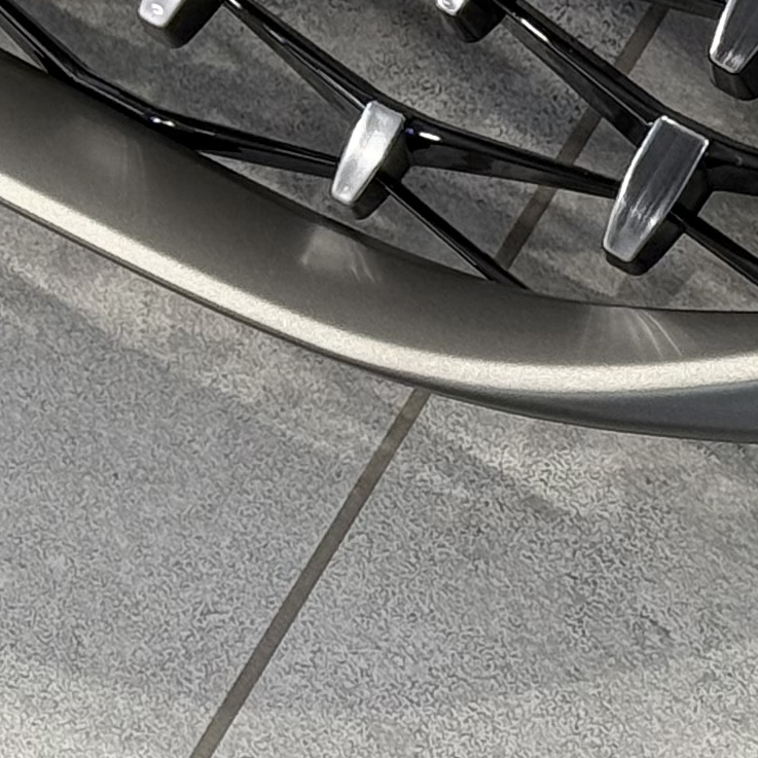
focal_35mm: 232
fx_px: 5748
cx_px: -323
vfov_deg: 7.4
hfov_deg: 7.4
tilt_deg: -63.6
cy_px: -515
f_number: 1.78
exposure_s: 1/100
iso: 64
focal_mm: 6.76
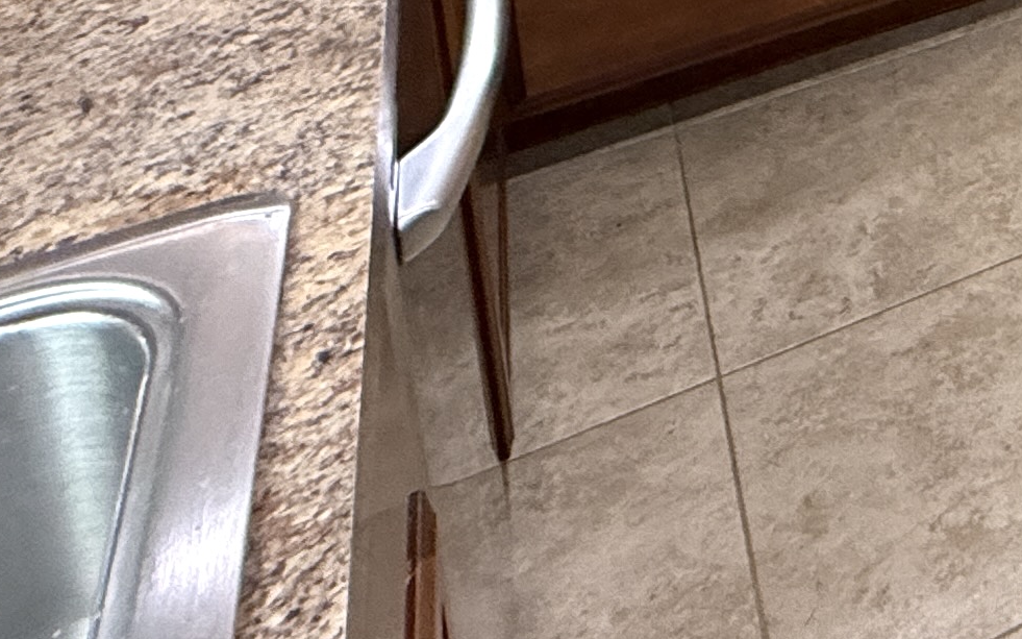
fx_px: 1699
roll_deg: -1.0
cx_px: 1619
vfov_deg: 15.9
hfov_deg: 24.3
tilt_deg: -11.7
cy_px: -693
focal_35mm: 61
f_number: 2.2
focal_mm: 2.22
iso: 250
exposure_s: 1/60
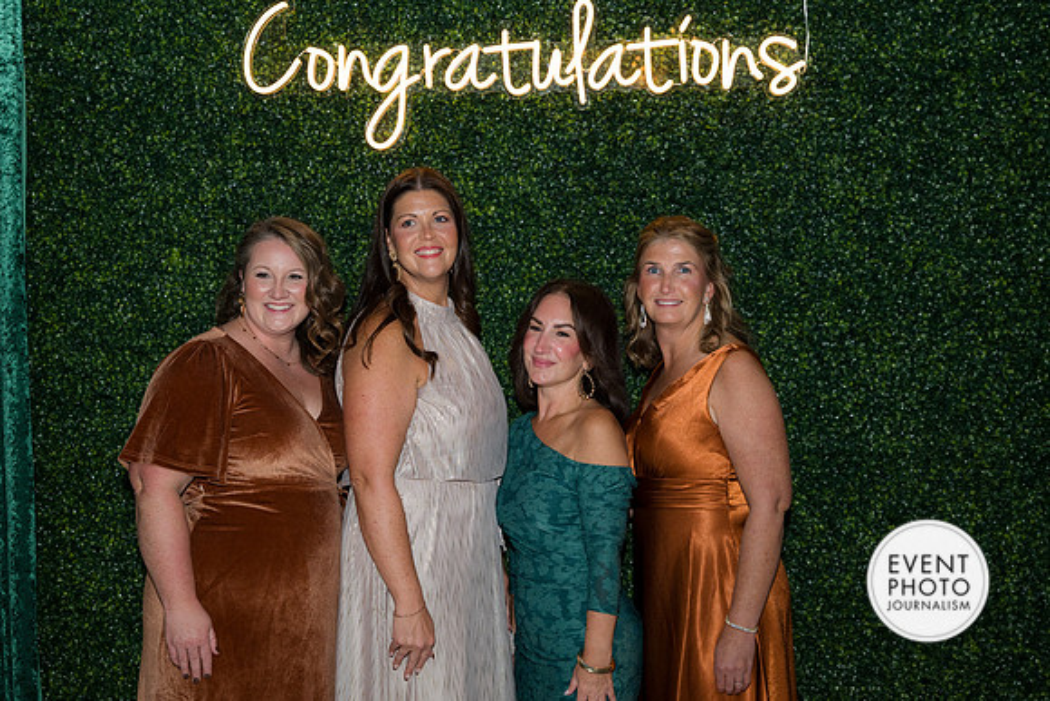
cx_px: 525
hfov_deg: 37.5
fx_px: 1546
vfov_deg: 25.5
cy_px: 350
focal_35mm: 53
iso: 500
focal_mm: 53
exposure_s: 1/160
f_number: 5
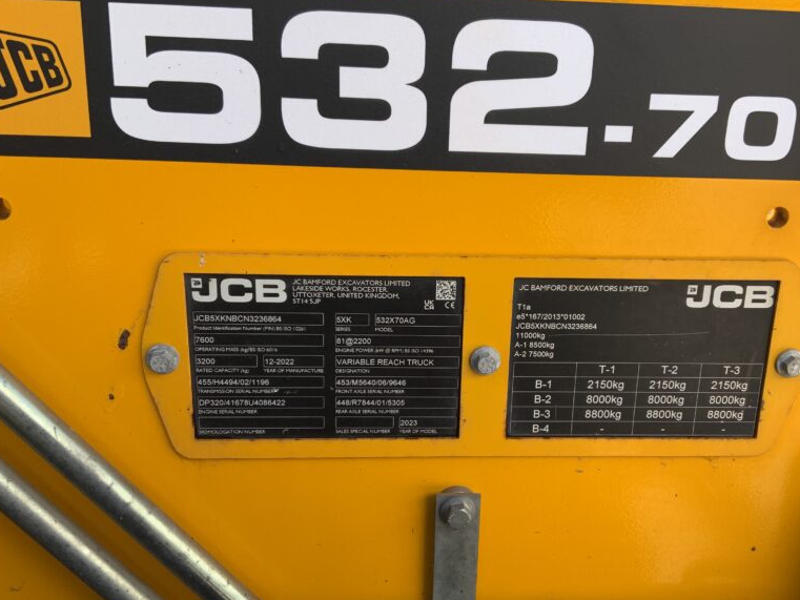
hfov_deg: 47.7
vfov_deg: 36.8
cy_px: 325
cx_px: 459
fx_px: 901
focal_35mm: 39
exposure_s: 1/370
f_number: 1.8
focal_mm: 3
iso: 16
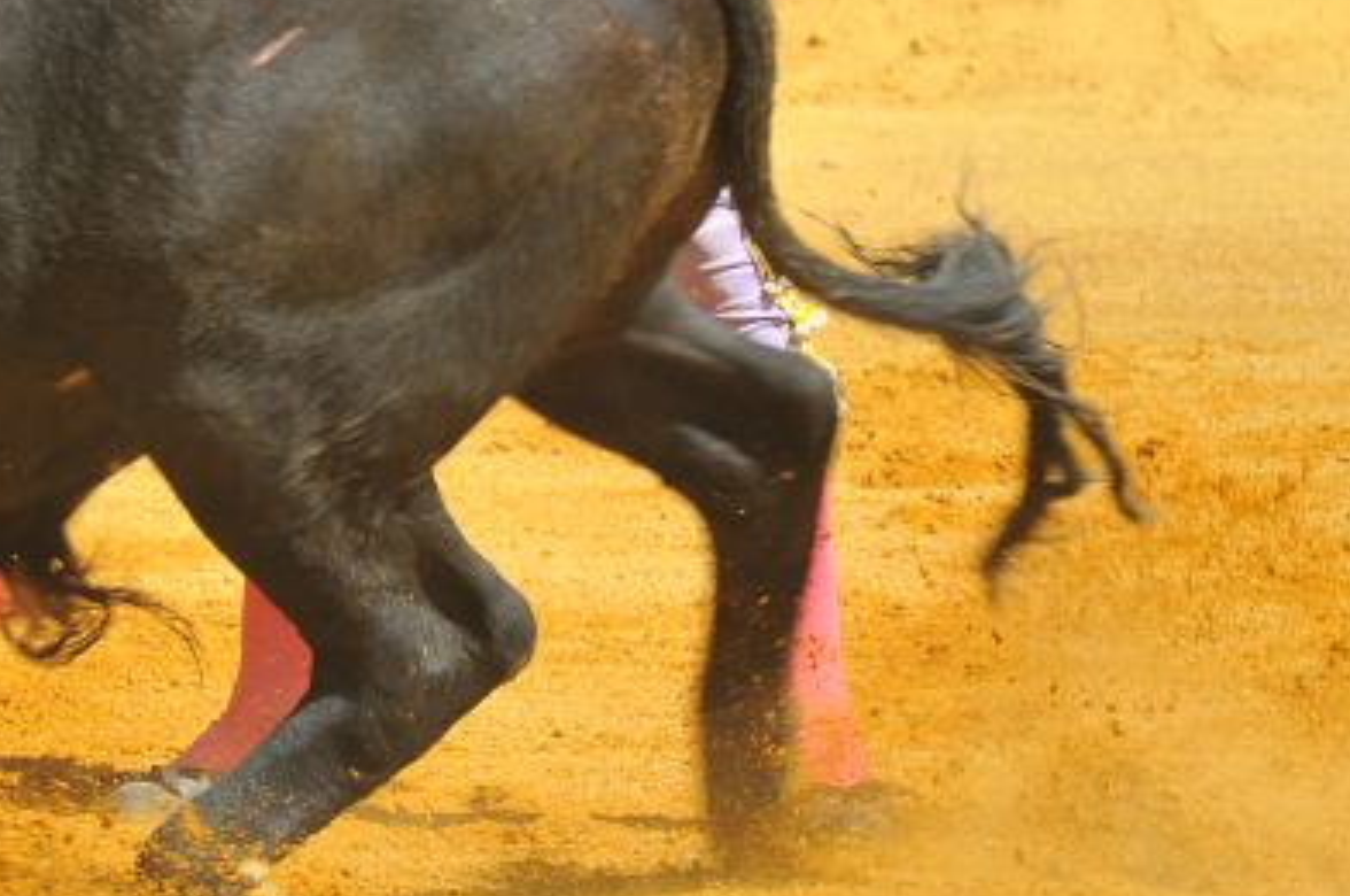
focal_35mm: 431
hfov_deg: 4.8
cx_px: 110
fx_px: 16136
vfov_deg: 3.2
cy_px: 124
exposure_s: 1/350
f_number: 8
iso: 200
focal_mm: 110
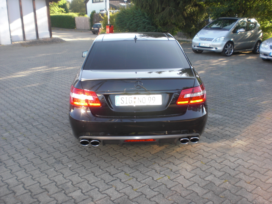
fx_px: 299
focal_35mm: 38
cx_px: 136
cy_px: 102
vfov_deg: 37.7
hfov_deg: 49.0
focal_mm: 6.3
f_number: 3.1
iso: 64
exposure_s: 1/80
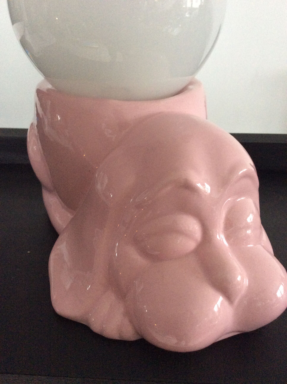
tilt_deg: -27.4
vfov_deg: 56.9
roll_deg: +0.2
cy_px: 192
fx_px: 355
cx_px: 144
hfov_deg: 44.1
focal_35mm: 32
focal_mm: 3.3
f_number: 2.4
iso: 250
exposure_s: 1/25
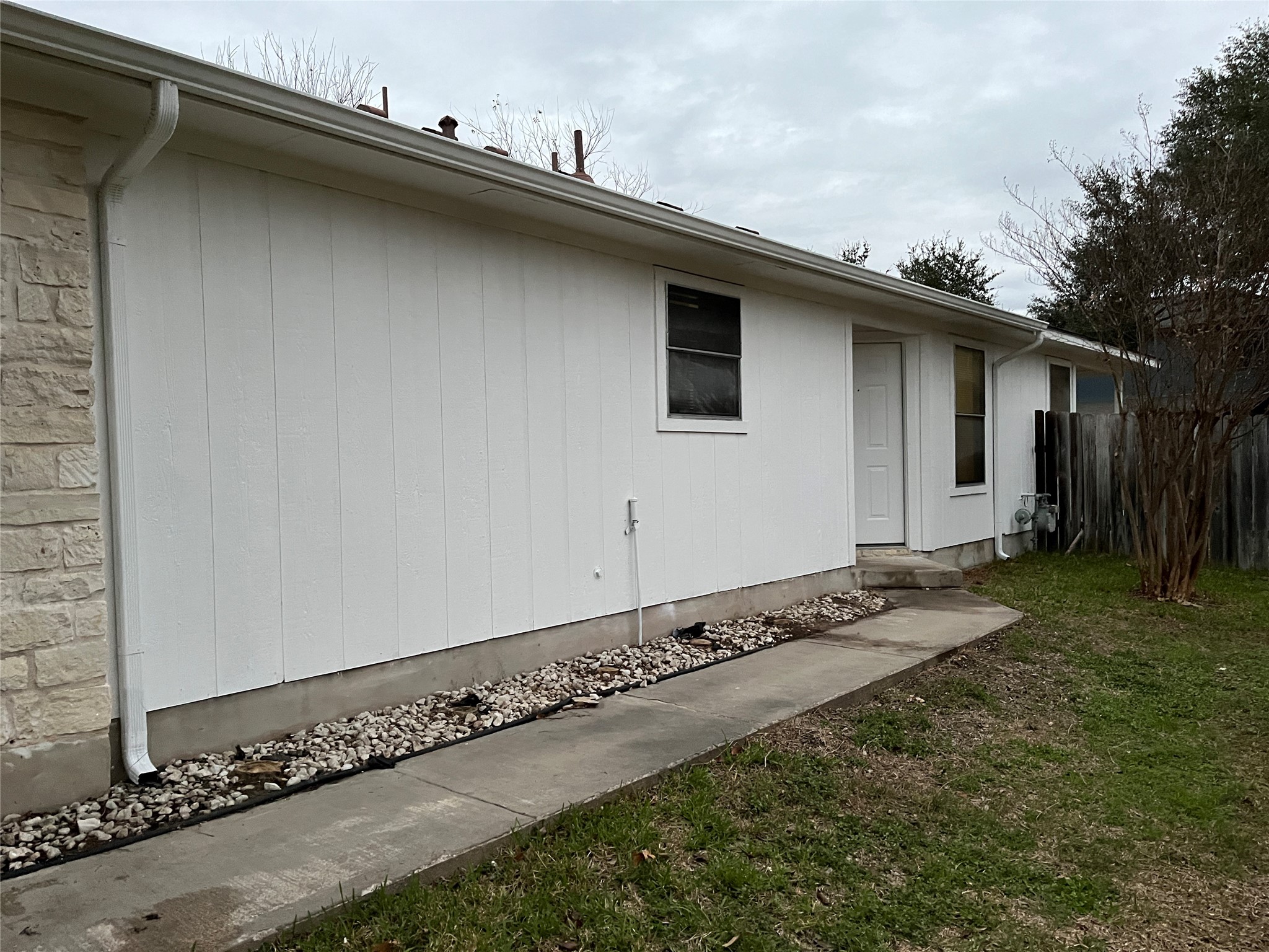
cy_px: 476
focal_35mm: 26
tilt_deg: -1.2
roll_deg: +2.4
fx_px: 953
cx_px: 634
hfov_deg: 67.3
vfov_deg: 53.1
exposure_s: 1/60
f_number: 1.6
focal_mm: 5.1
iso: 500
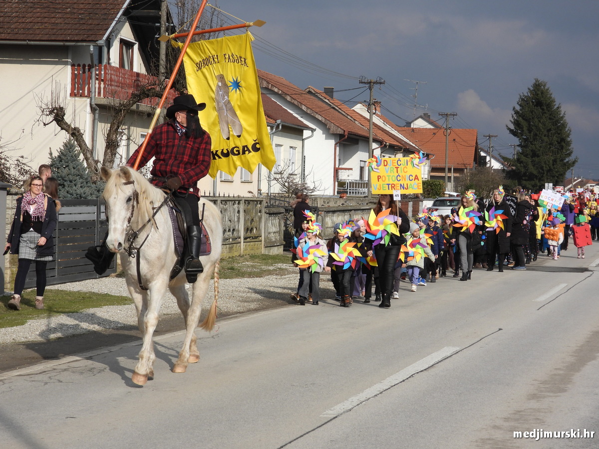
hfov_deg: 20.2
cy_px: 224
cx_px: 300
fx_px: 1679
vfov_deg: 15.2
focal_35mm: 97
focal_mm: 17.5
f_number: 3.5
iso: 100
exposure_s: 1/1600
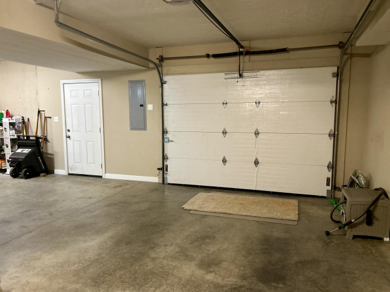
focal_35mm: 26
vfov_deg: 53.0
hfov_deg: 67.3
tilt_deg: -6.9
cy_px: 146
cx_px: 195
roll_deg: +0.4
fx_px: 293
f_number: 1.5
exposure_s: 1/40
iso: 400
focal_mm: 5.7
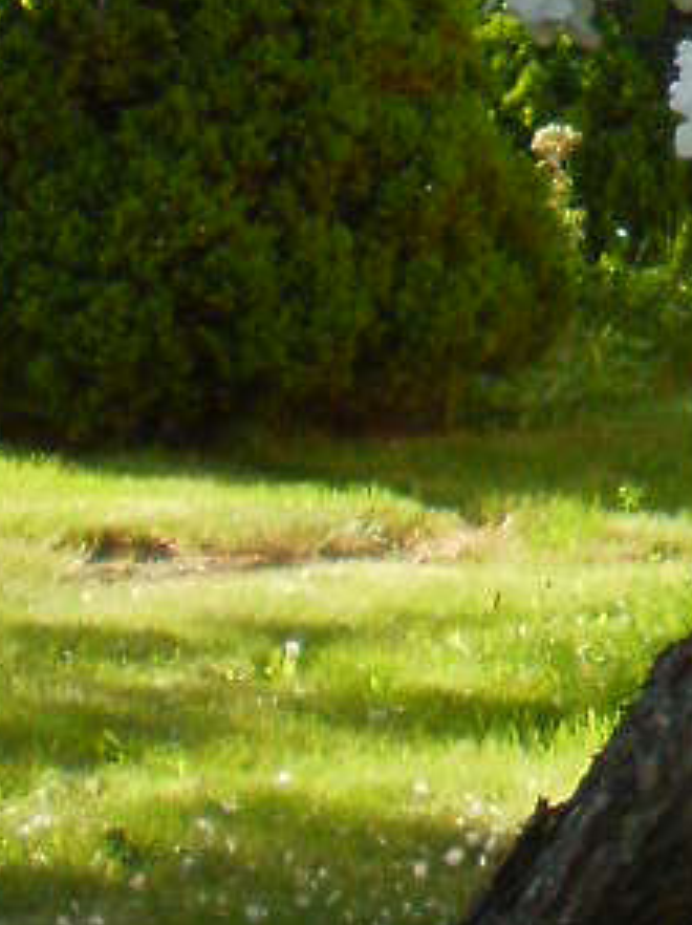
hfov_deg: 7.3
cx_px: 1286
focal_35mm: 196
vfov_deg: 9.5
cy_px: -897
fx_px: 5232
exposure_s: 1/200
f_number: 3.5
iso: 100
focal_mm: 6.3
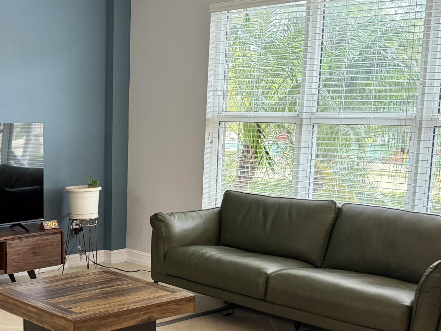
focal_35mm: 56
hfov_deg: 33.5
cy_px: 238
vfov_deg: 25.9
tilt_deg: -10.1
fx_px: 713
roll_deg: -0.6
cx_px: 96
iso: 320
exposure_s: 1/120
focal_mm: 6.76
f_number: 1.78
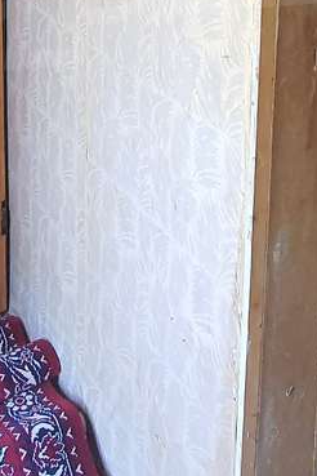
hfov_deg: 24.5
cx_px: 115
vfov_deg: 30.1
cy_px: -117
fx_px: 726
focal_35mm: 55
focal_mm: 1.8
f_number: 2.2
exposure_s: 1/50
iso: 250
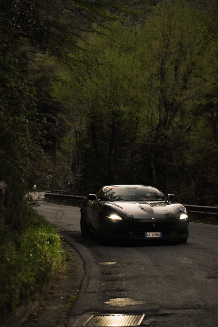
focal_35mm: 84
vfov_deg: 24.2
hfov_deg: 16.3
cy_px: 167
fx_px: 763
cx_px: 118
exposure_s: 1/400
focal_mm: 75
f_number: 2.8
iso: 2500
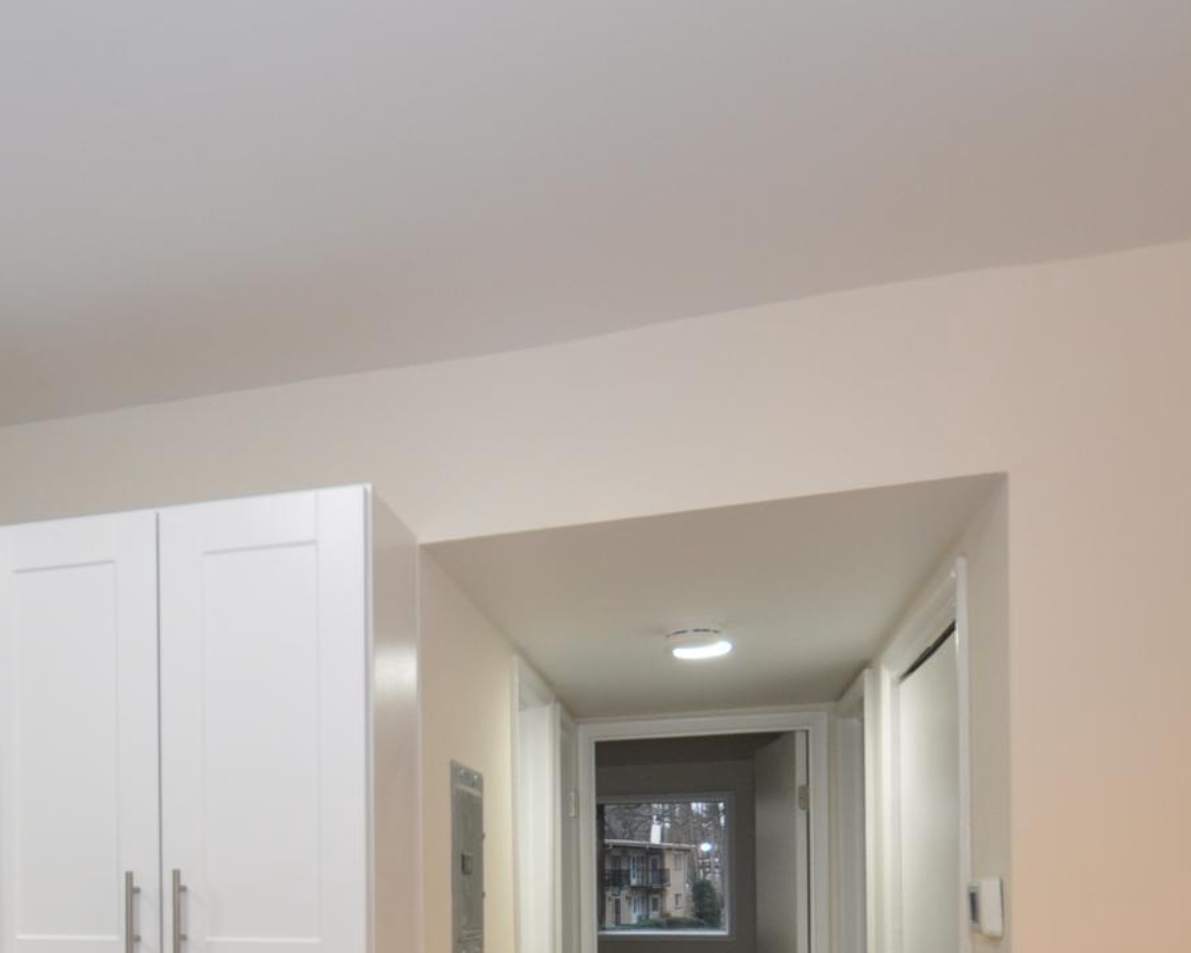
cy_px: 892
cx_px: 312
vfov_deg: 41.4
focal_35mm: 32
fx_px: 1128
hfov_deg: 53.4
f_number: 4
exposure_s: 1/60
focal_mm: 10
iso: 450
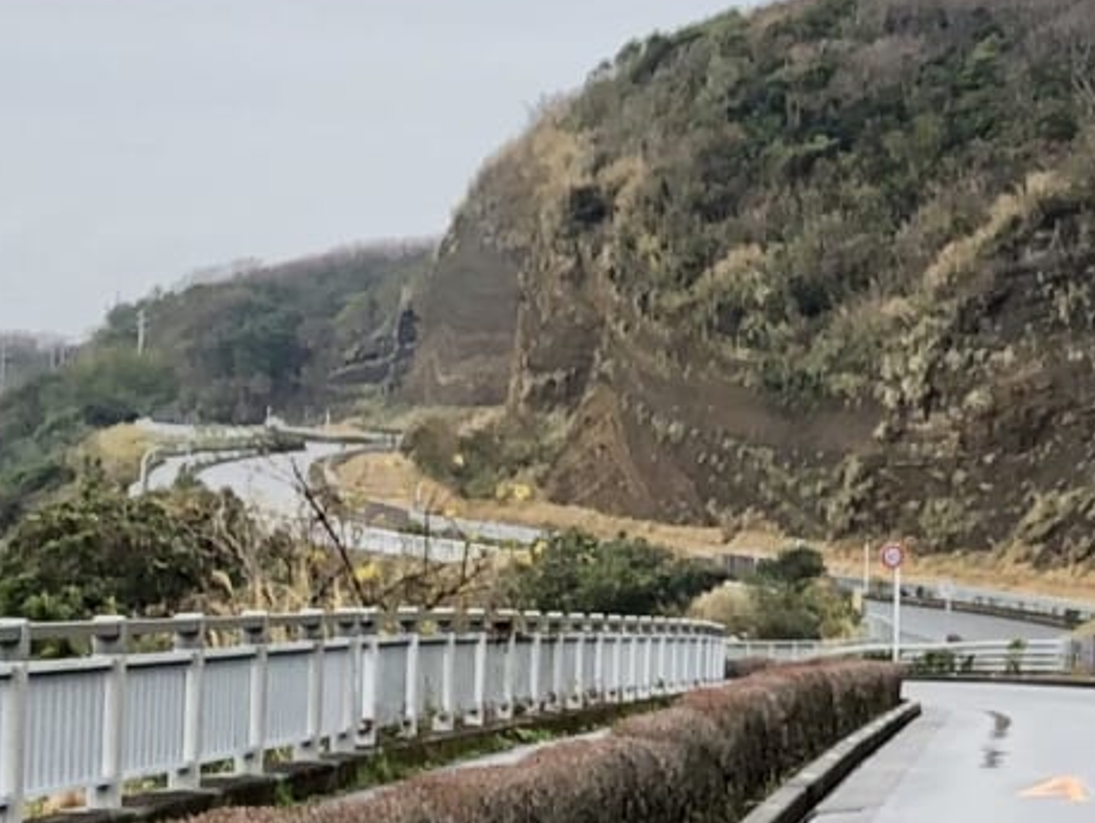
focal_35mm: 156
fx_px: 4939
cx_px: 1606
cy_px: 157
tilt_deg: +4.6
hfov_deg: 12.1
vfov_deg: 9.5
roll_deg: -0.5
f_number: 1.8
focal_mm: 3.99
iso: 25
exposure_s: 1/120
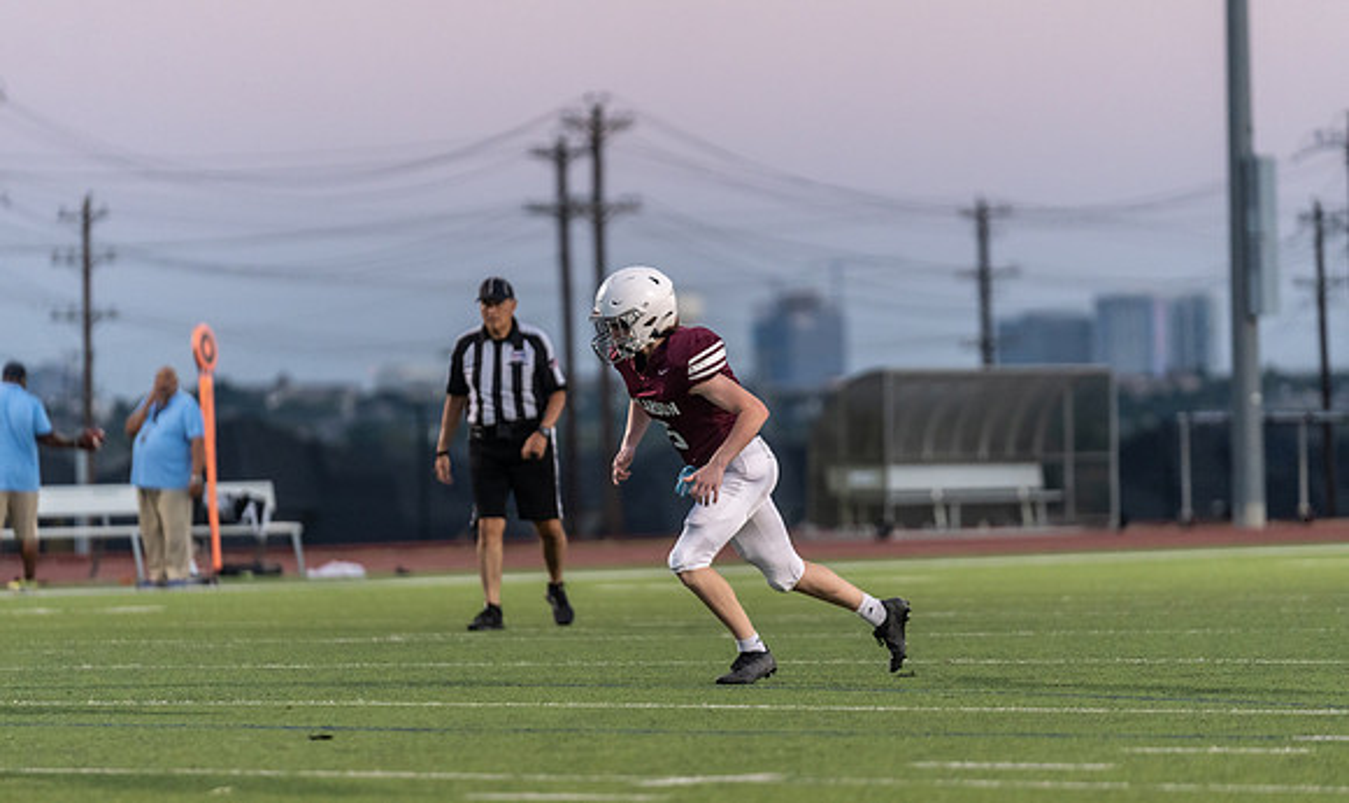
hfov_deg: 9.5
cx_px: 691
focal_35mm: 223
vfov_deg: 5.7
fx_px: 8101
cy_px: 461
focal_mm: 200
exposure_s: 1/1000
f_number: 2.8
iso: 2500
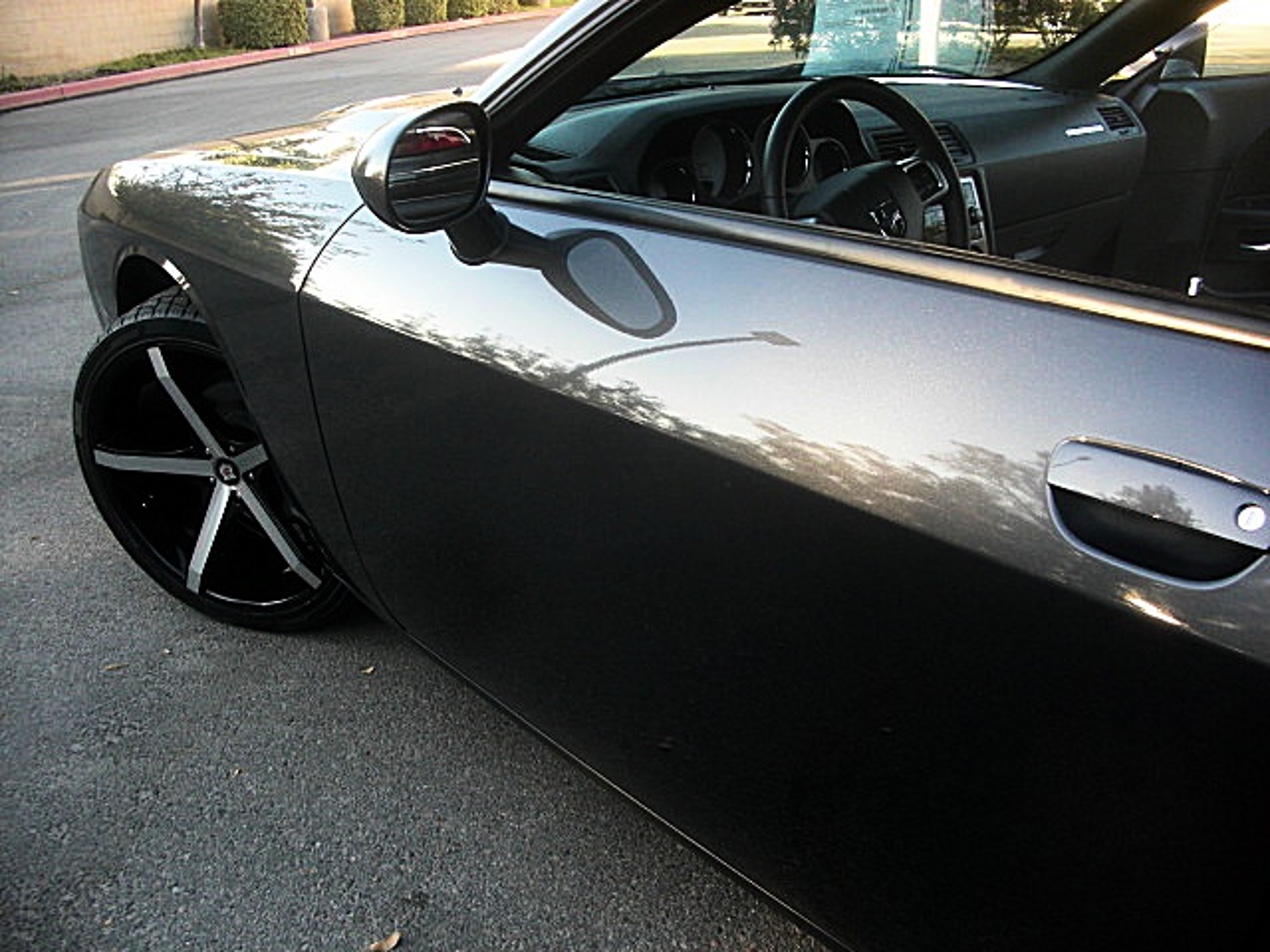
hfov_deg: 51.4
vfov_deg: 39.7
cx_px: 635
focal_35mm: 36
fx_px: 1321
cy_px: 476
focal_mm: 6.3
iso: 100
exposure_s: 1/125
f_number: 2.8
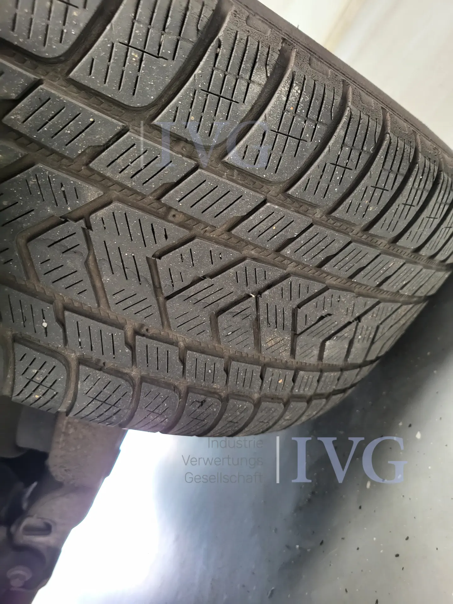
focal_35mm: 26
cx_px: 226
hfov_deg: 53.1
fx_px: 454
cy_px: 302
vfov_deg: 67.3
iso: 800
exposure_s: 1/50
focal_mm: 5.4
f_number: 1.8
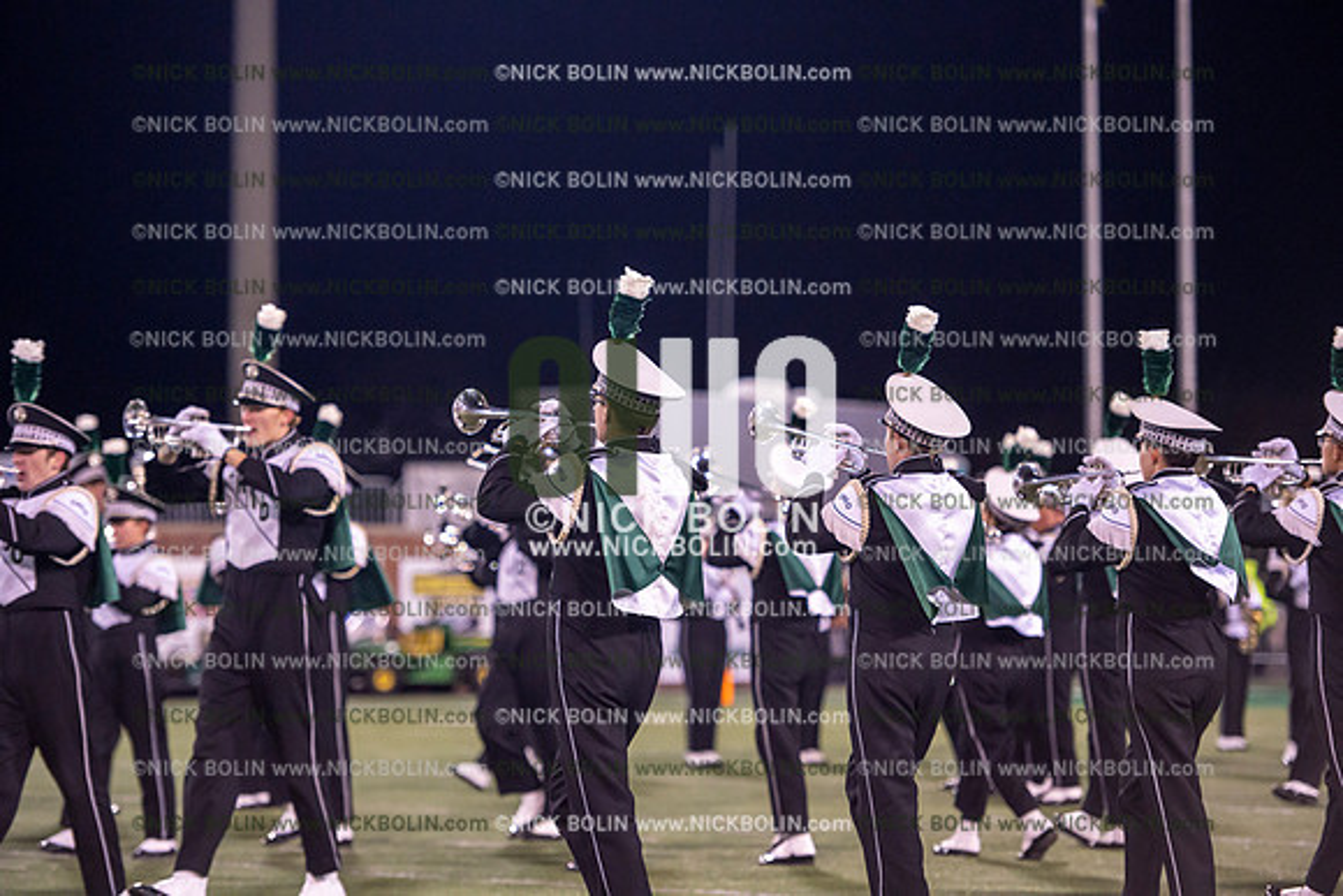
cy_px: 448
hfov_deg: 15.2
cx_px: 672
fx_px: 5037
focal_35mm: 135
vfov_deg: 10.2
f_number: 2.8
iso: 2500
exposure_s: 1/1250
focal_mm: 135
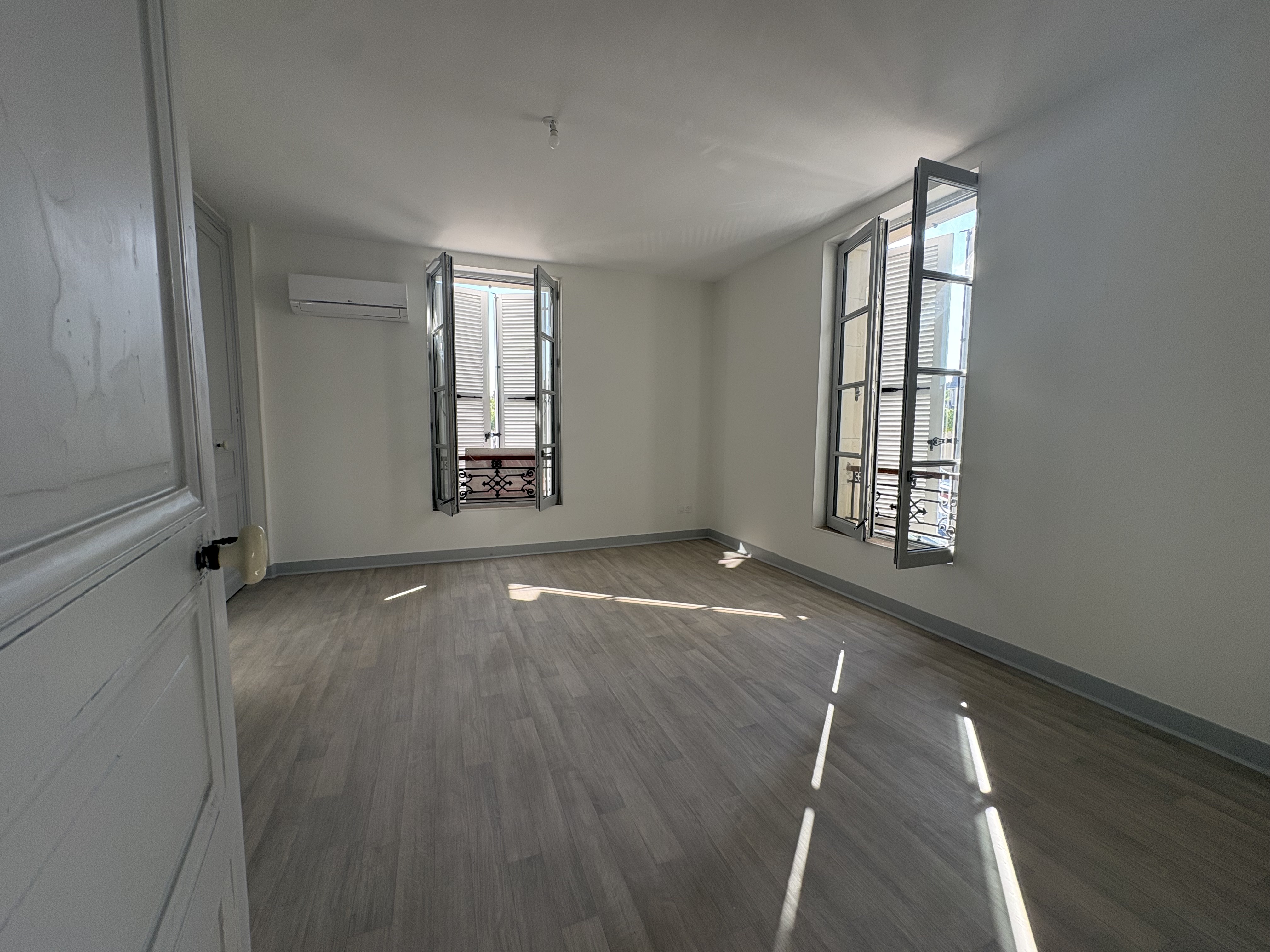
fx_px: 514
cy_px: 476
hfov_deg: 102.1
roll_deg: +0.5
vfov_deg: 85.7
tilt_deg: -5.1
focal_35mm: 14
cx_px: 635
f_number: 2.2
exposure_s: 1/133
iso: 64
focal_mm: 2.22
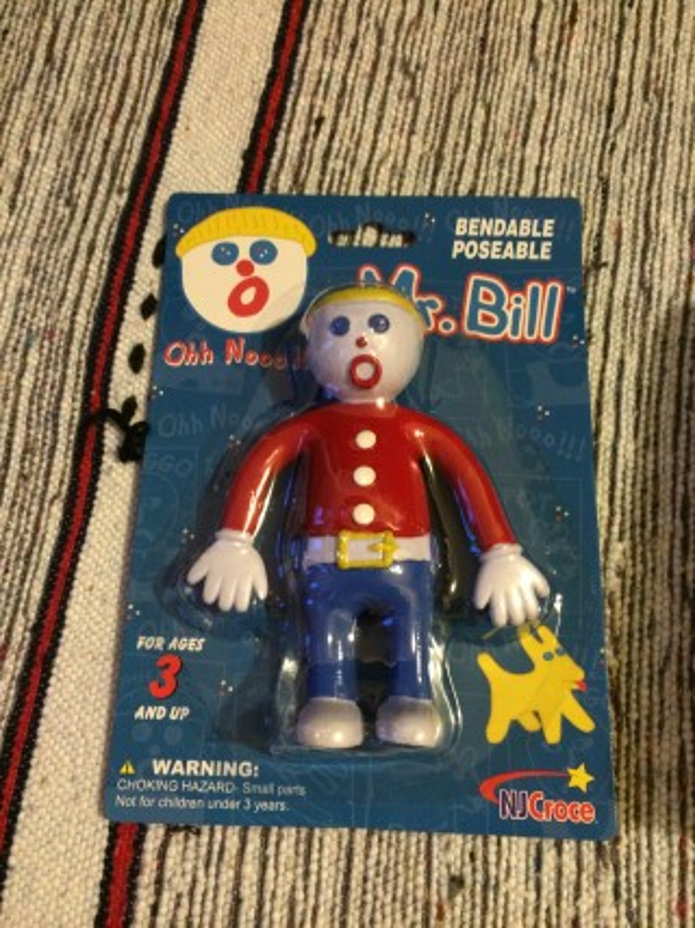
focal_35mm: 29
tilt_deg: -72.7
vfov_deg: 61.7
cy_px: 464
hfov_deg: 48.2
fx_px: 777
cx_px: 348
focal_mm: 4.15
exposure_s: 1/17
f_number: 2.2
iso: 400
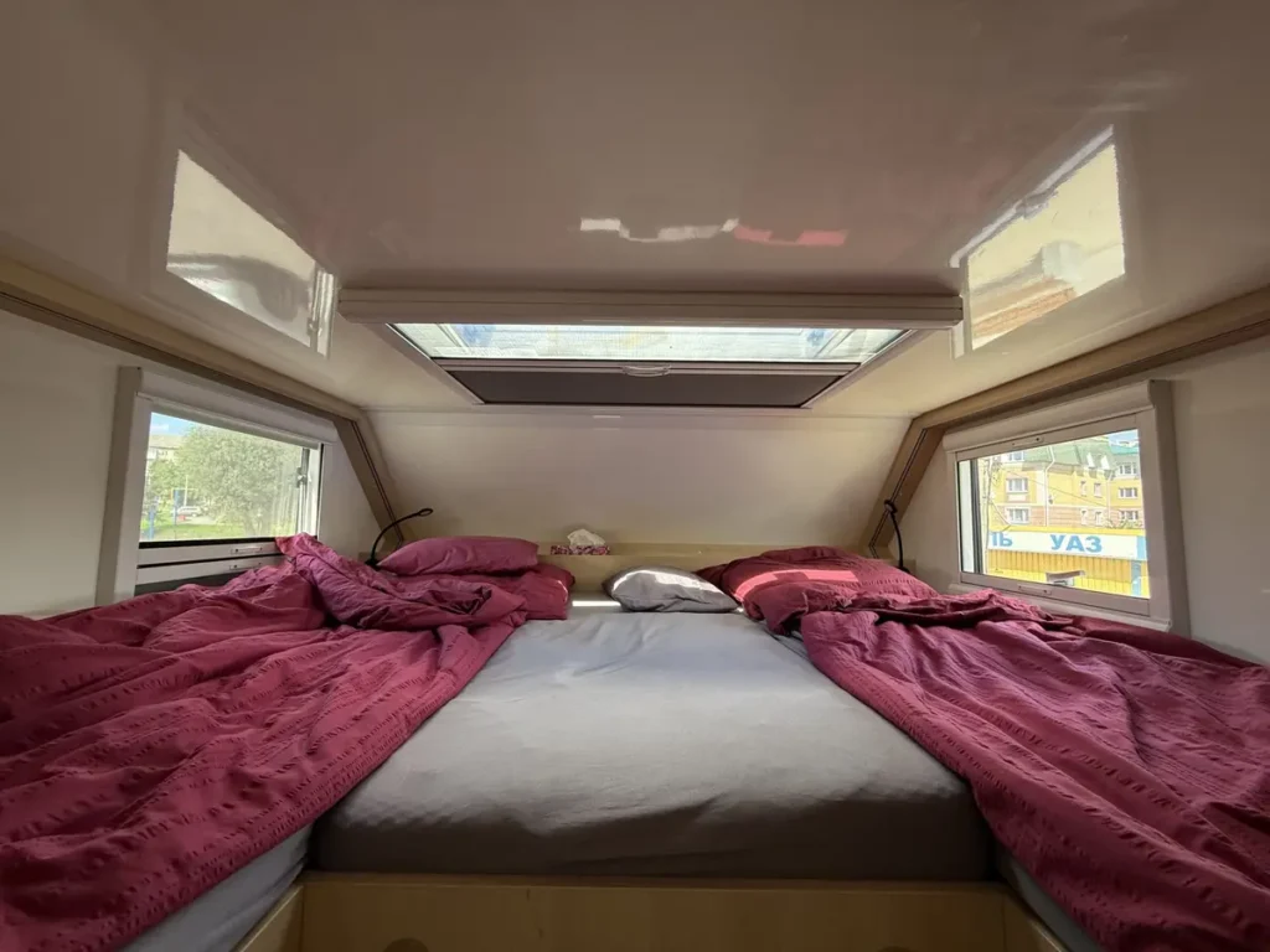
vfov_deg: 85.7
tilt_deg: +3.9
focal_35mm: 14
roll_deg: -2.4
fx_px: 514
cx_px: 635
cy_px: 476
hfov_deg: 102.1
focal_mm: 2.22
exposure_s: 1/100
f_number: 2.2
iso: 100
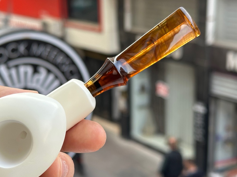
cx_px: 90
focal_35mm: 70
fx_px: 479
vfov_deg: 21.0
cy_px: 91
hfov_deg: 27.7
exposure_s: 1/287
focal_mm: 6.86
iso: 64
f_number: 1.78
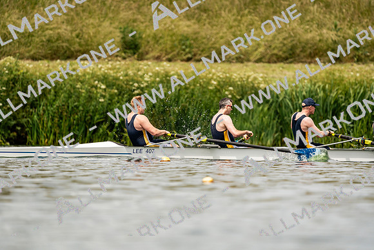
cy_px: 125
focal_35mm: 600
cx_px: 187
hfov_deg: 3.4
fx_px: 6234
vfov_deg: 2.3
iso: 200
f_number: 6.3
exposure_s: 1/2000
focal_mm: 600
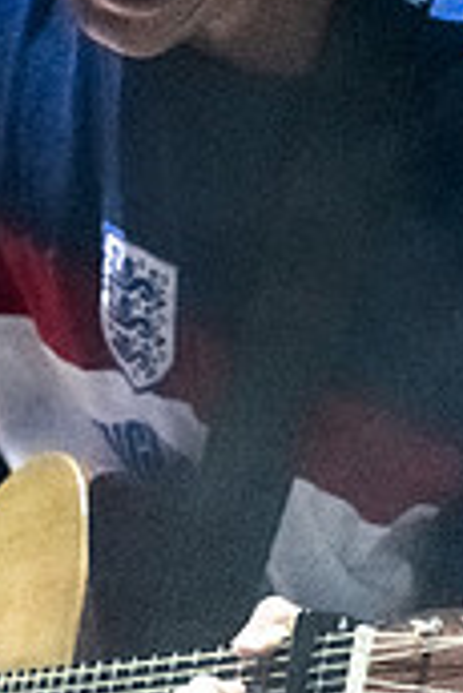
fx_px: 19945
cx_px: -18
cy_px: 296
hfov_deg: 1.3
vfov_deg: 2.0
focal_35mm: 1036
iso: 4000
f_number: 2.8
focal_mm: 200
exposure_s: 1/1600
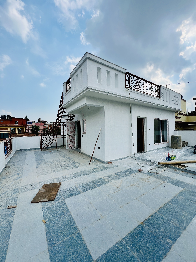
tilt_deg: -0.2
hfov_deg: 89.9
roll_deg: +0.3
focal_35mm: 13
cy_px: 131
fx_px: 98
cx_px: 98
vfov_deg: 106.2
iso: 32
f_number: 1.8
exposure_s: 1/1488
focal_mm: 1.57
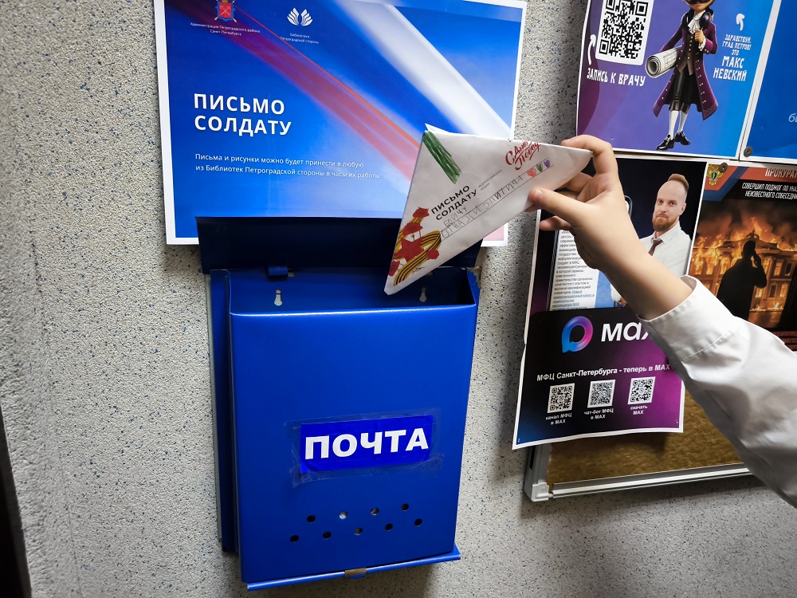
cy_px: 299
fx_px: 553
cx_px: 398
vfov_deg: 56.8
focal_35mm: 24
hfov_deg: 71.6
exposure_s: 1/157
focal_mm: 6.92
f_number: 1.9
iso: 2000
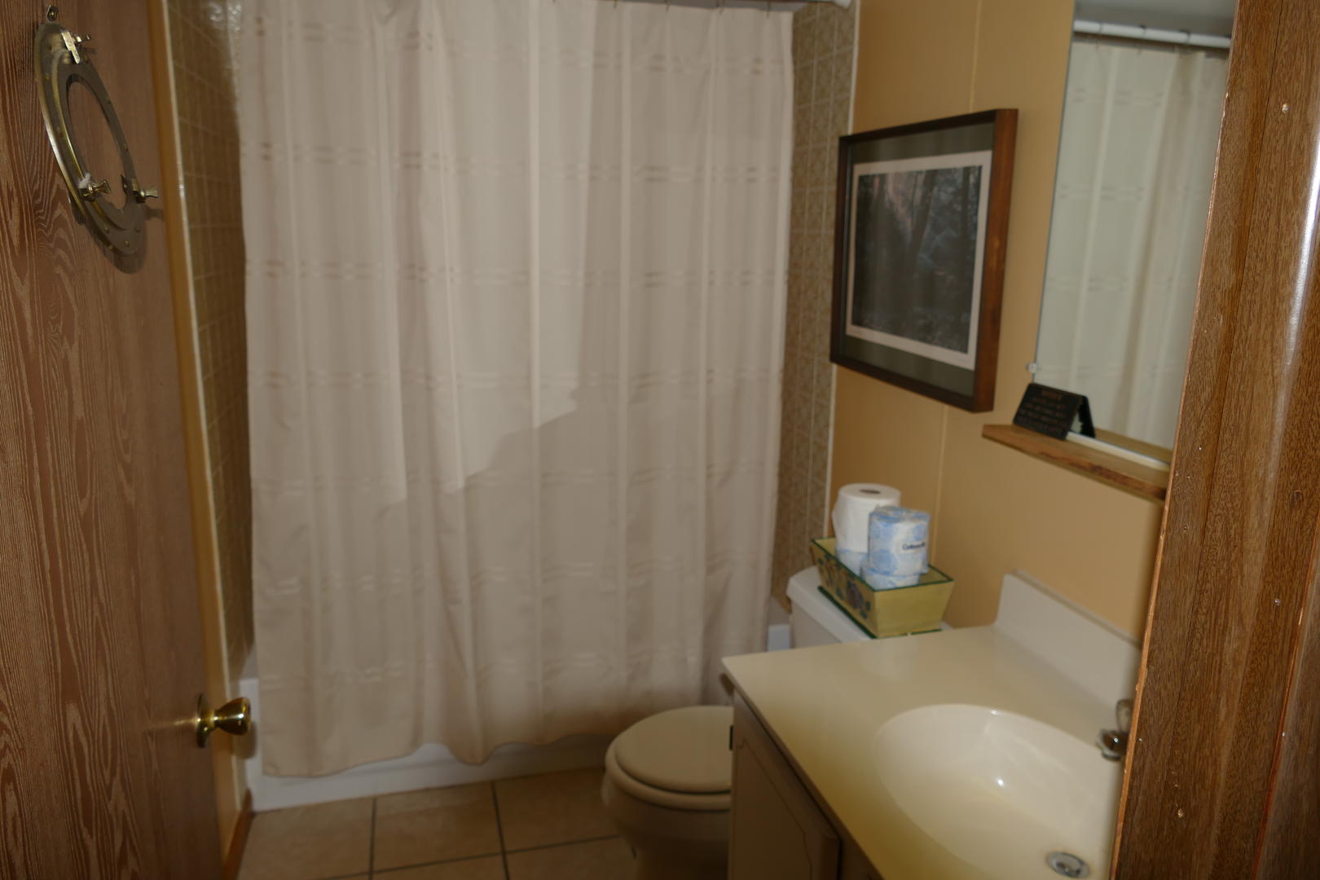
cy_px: 440
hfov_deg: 71.5
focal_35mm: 25
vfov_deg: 51.3
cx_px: 660
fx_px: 917
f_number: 2.8
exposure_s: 1/80
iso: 125
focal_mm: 9.12
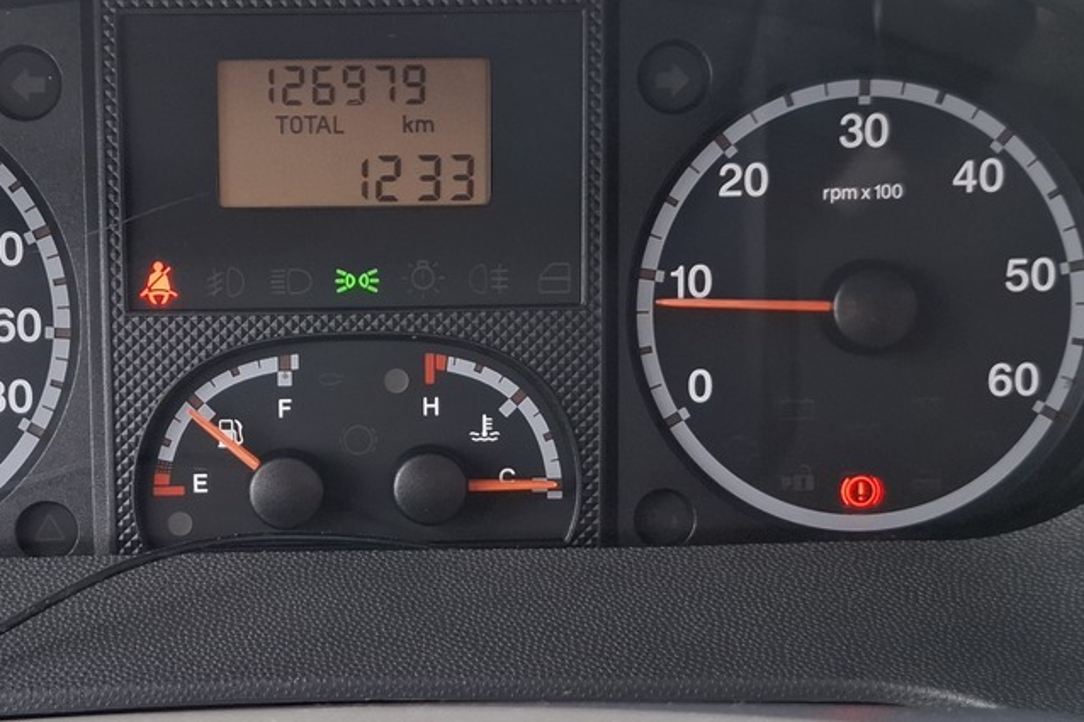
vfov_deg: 25.0
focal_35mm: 54
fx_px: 1625
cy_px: 443
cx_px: 333
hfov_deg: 36.4
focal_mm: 5.54
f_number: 1.8
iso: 50
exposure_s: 1/100
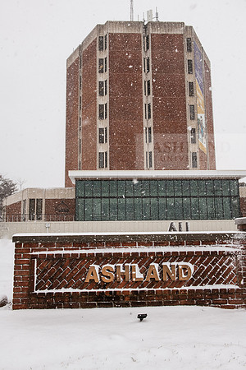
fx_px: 328
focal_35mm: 32
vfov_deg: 58.7
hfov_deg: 41.1
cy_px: 185
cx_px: 123
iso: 640
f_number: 8
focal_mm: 32
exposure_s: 1/640
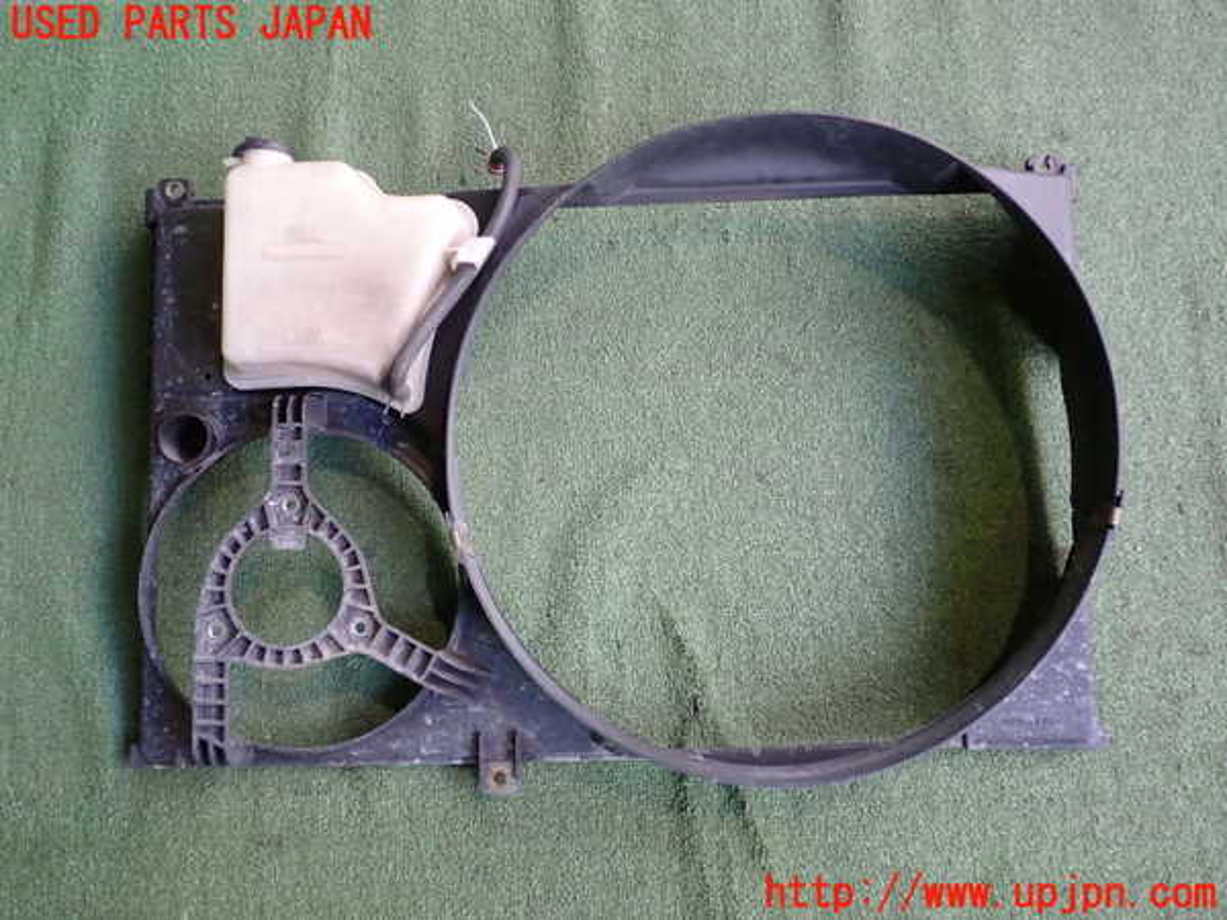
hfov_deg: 60.0
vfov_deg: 46.8
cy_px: 460
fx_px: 1063
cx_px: 614
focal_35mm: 30
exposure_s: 1/50
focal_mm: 5.4
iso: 200
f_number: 2.3
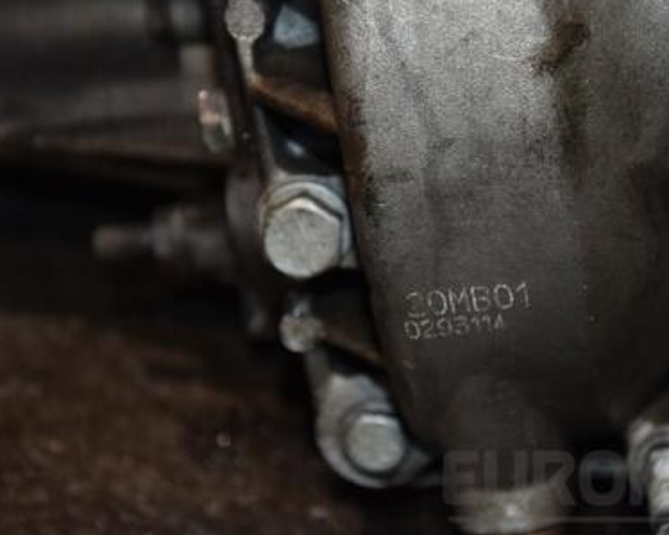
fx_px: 2949
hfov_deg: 12.9
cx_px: 410
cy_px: 240
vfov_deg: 10.4
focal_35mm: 149
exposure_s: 1/60
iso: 800
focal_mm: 66
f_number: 5.3
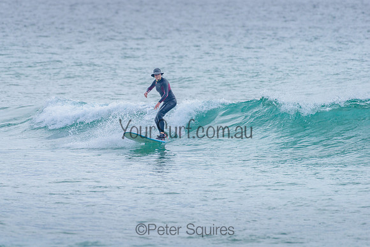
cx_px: 143
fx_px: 6299
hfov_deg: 3.4
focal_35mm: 613
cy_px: 96
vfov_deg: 2.2
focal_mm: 500
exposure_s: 1/2000
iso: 220
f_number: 5.6
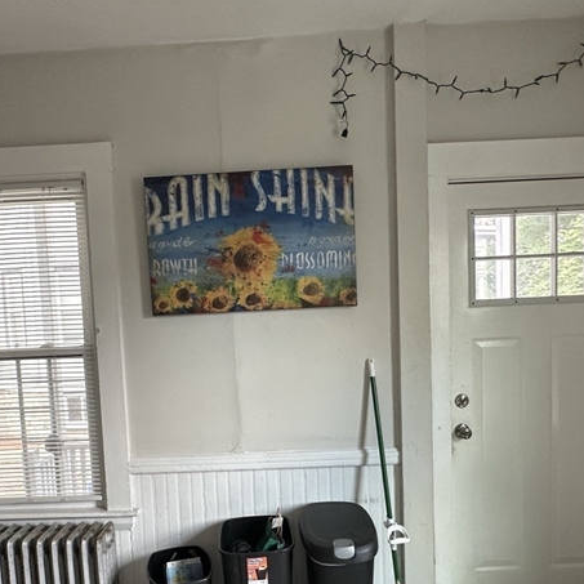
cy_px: 369
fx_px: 534
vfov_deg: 56.5
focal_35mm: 28
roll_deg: +2.7
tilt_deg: -4.1
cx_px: 253
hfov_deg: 57.1
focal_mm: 2.22
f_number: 2.2
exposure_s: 1/99
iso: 160
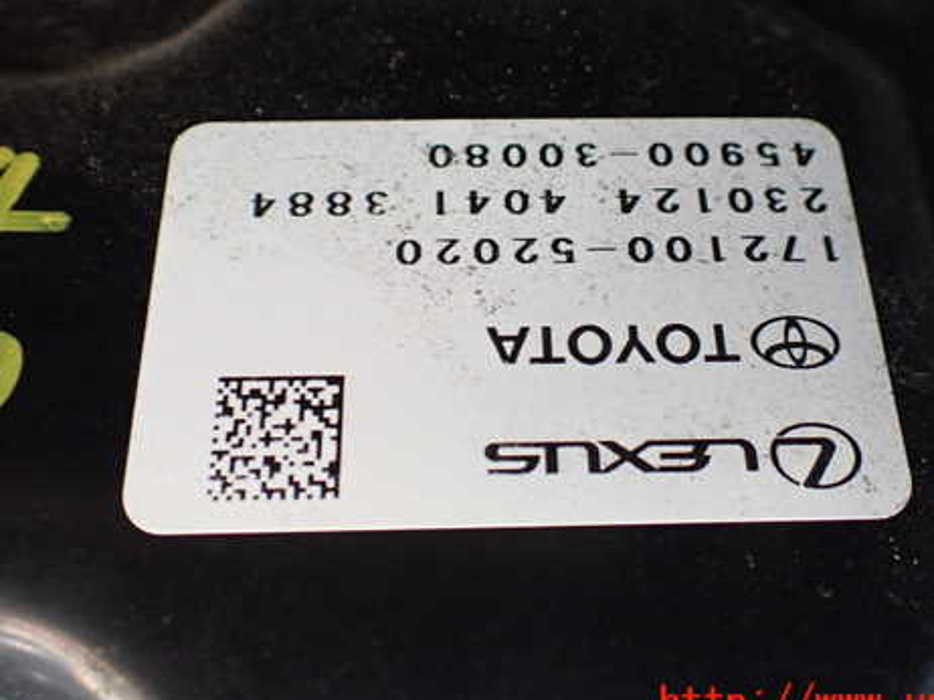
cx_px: 509
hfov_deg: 47.8
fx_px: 1052
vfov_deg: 36.6
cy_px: 275
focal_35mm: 39
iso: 400
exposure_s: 1/125
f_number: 2.3
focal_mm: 5.4
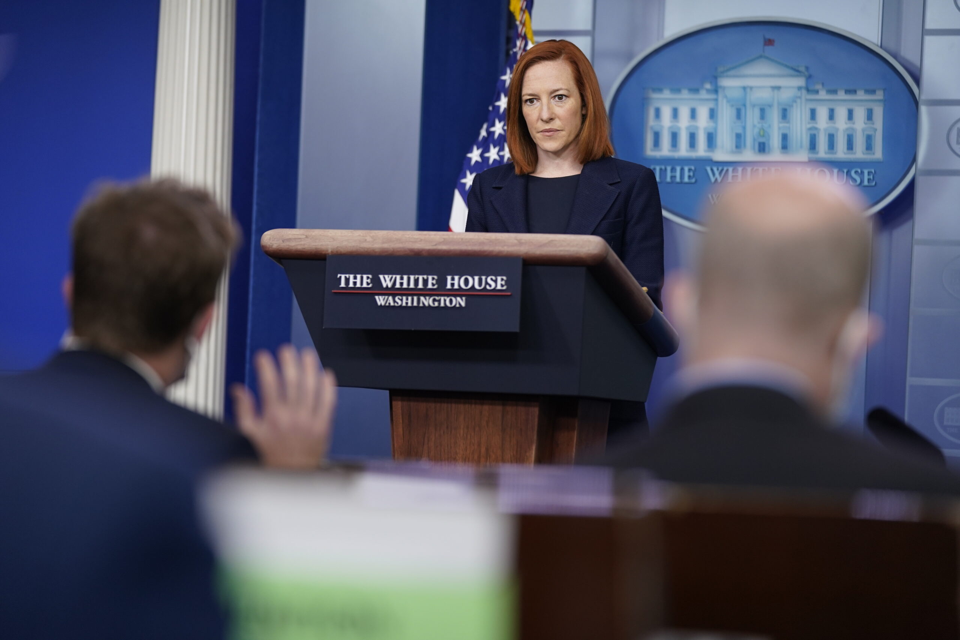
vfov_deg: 11.0
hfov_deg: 16.4
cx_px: 480
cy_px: 320
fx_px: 3333
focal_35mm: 125
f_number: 2.8
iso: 1000
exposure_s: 1/400
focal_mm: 125
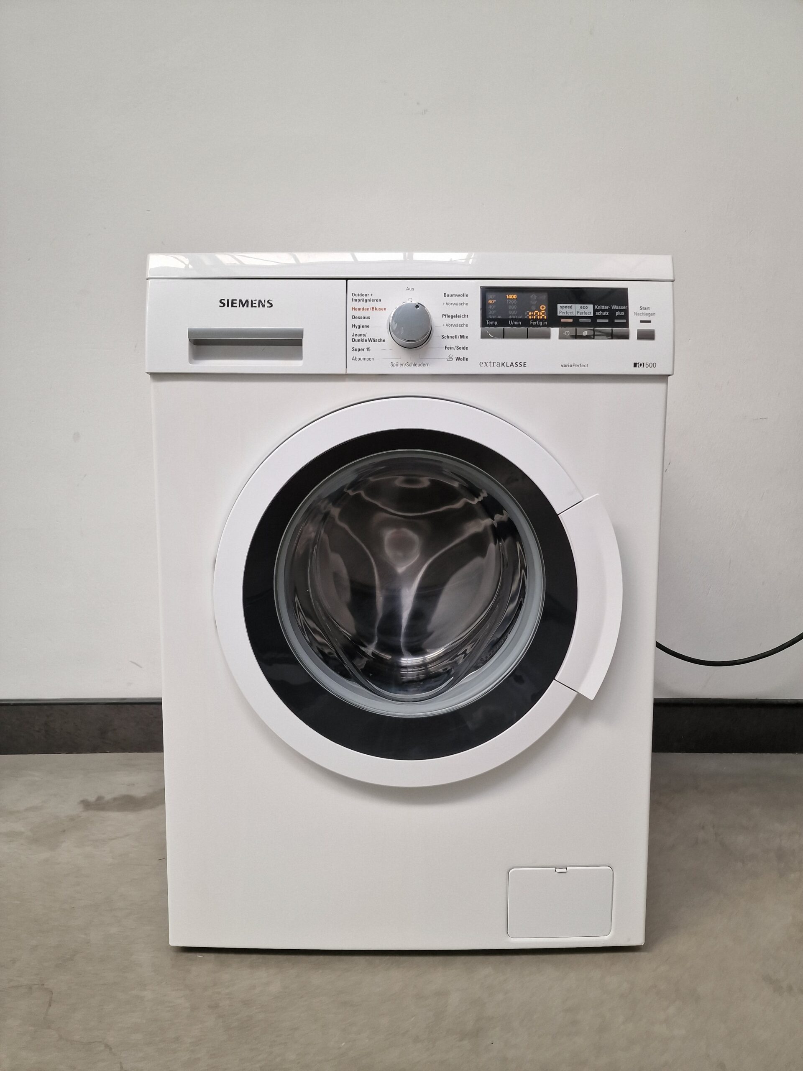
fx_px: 711
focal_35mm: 23
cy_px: 536
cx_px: 402
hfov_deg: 58.9
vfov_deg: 73.9
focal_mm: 6.4
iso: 80
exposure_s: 1/100
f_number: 1.8
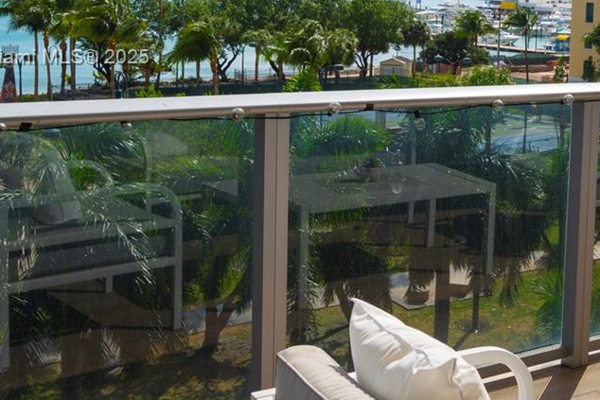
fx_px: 967
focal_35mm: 58
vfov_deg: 22.9
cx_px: 604
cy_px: 59
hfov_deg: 31.8
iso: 100
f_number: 8
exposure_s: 1/500
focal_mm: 23
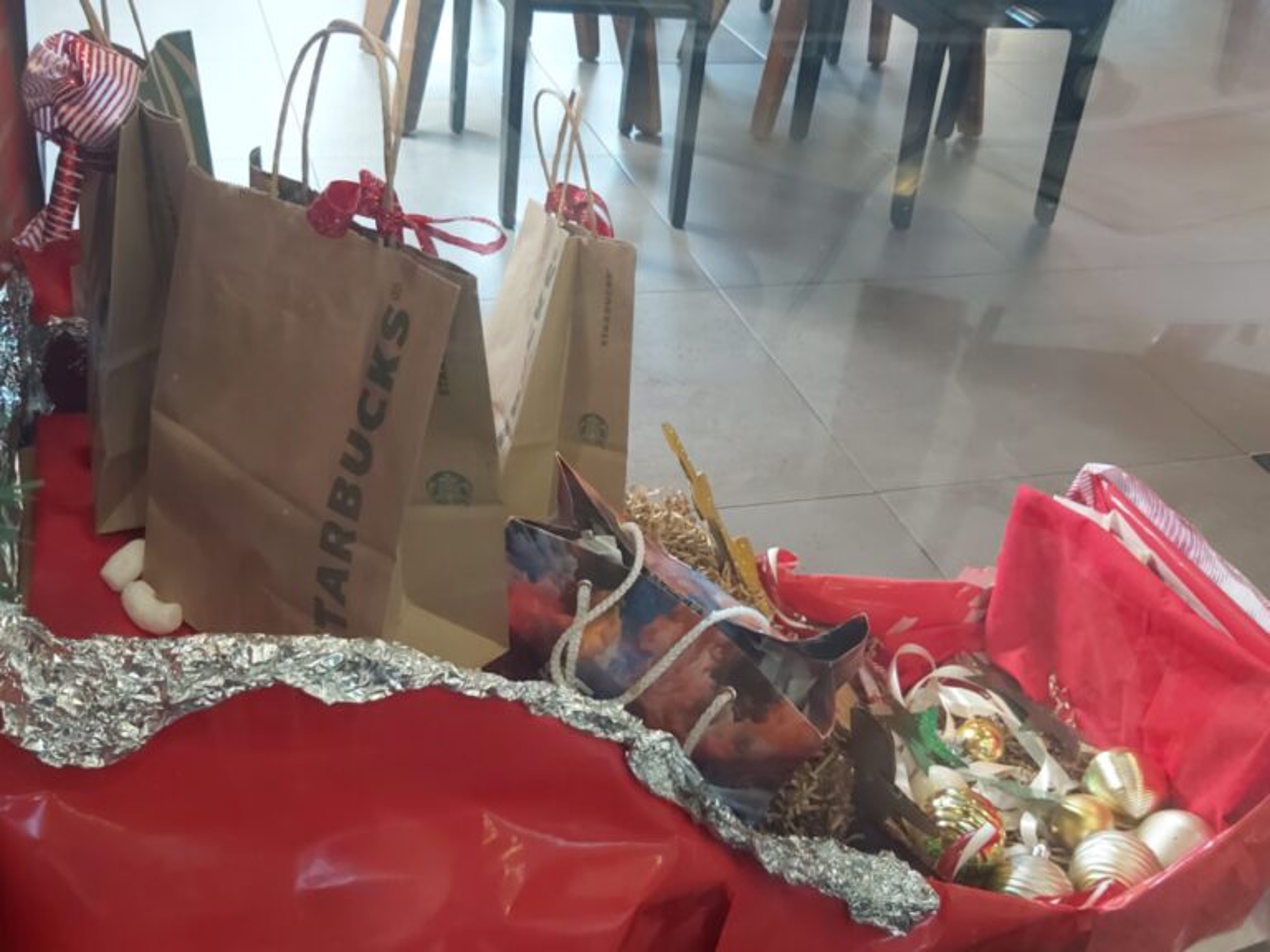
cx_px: 635
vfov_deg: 53.1
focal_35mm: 26
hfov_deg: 67.3
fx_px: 954
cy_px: 476
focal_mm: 3.92
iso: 250
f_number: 1.7
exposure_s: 1/30
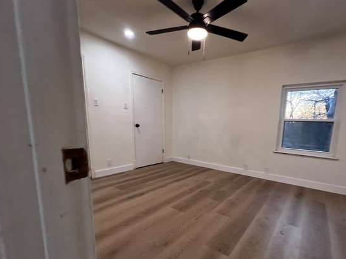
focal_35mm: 16
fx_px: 160
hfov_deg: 94.0
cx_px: 196
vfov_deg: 77.5
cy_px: 151
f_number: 1.8
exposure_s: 1/60
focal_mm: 1.57
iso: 160
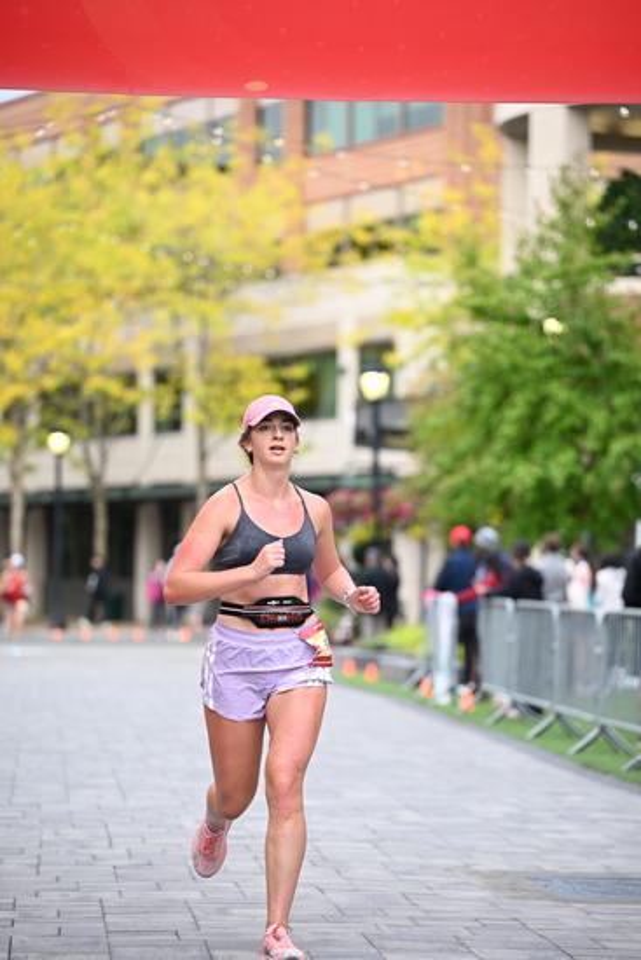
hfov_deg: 11.0
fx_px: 3336
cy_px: 480
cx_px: 320
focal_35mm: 125
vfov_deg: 16.4
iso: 1000
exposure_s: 1/2000
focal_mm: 125
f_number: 2.8
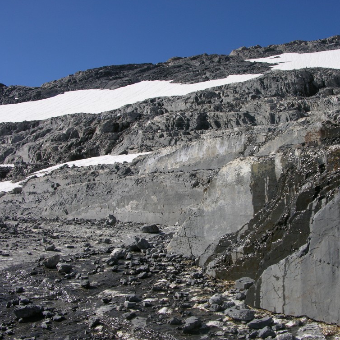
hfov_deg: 39.8
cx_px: 210
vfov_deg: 40.0
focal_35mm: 42
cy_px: 170
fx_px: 467
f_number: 6.3
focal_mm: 8.9
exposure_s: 1/296
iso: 50
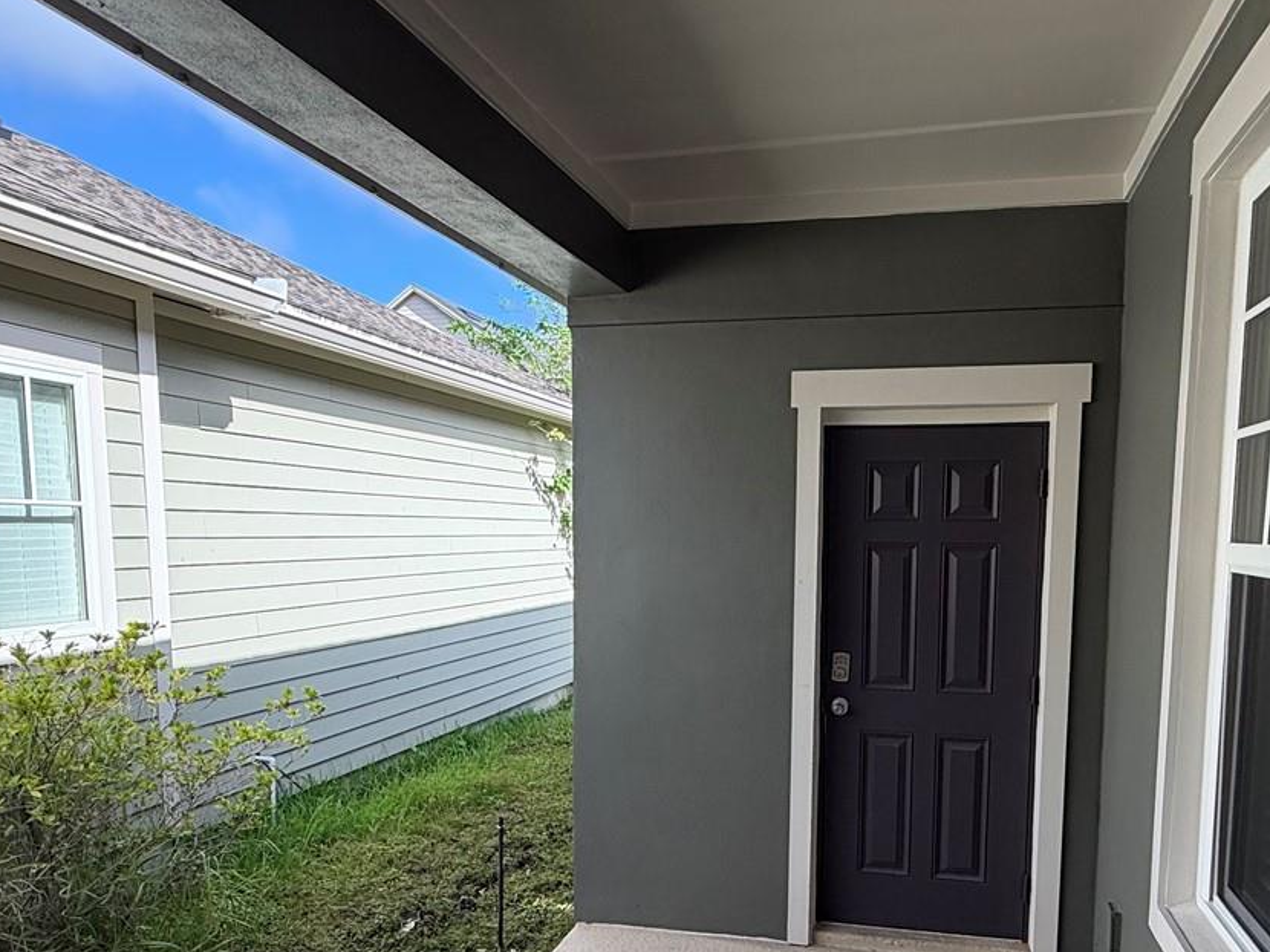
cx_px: 719
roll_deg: -0.5
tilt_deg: -5.9
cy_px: 635
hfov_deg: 65.1
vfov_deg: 50.4
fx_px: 990
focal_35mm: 27
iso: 50
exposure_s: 1/502
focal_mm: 2.22
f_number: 2.2
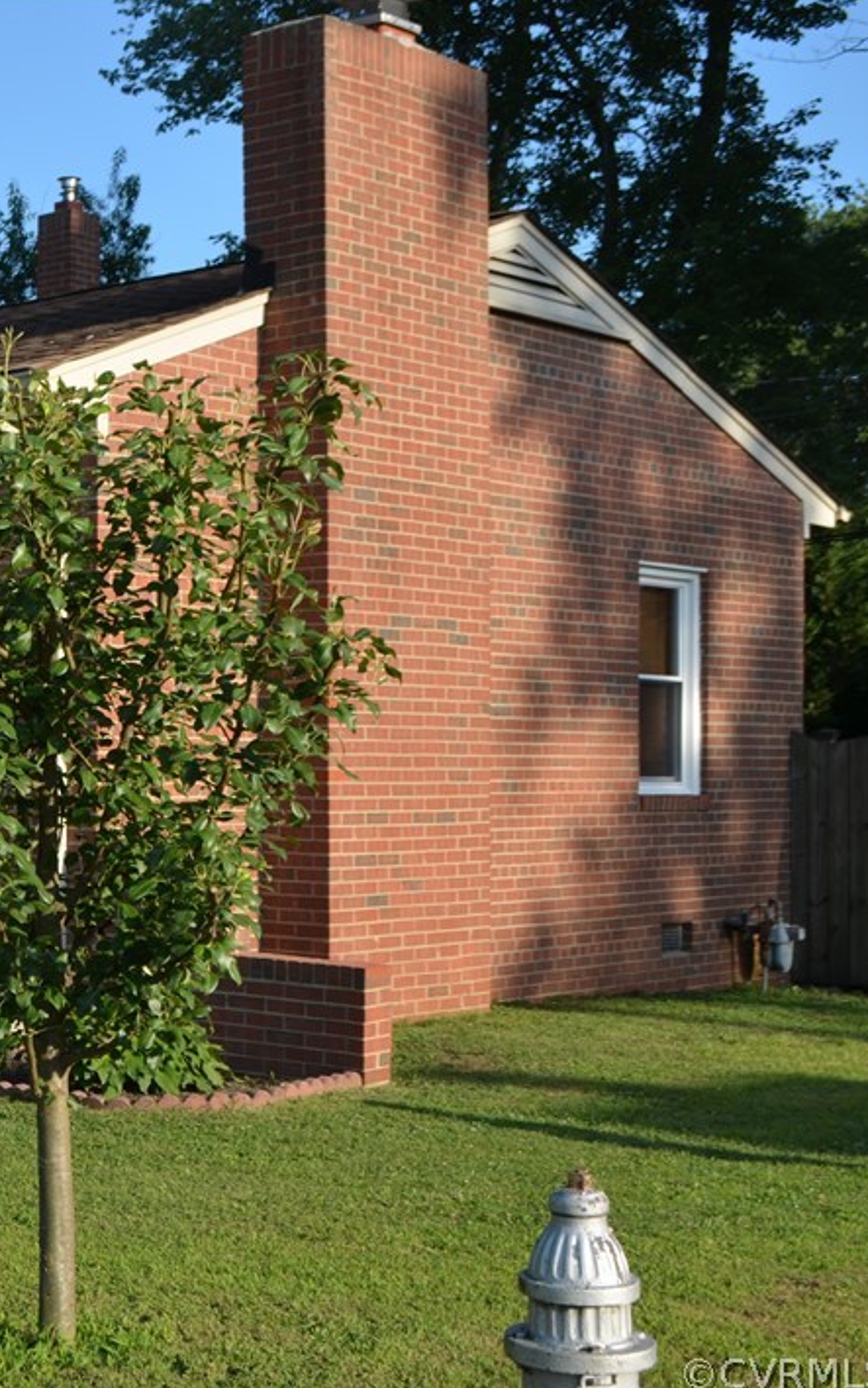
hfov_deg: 20.0
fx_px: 2307
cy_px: 699
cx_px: -168
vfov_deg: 33.5
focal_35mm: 61
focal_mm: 26
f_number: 7.1
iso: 100
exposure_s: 1/160
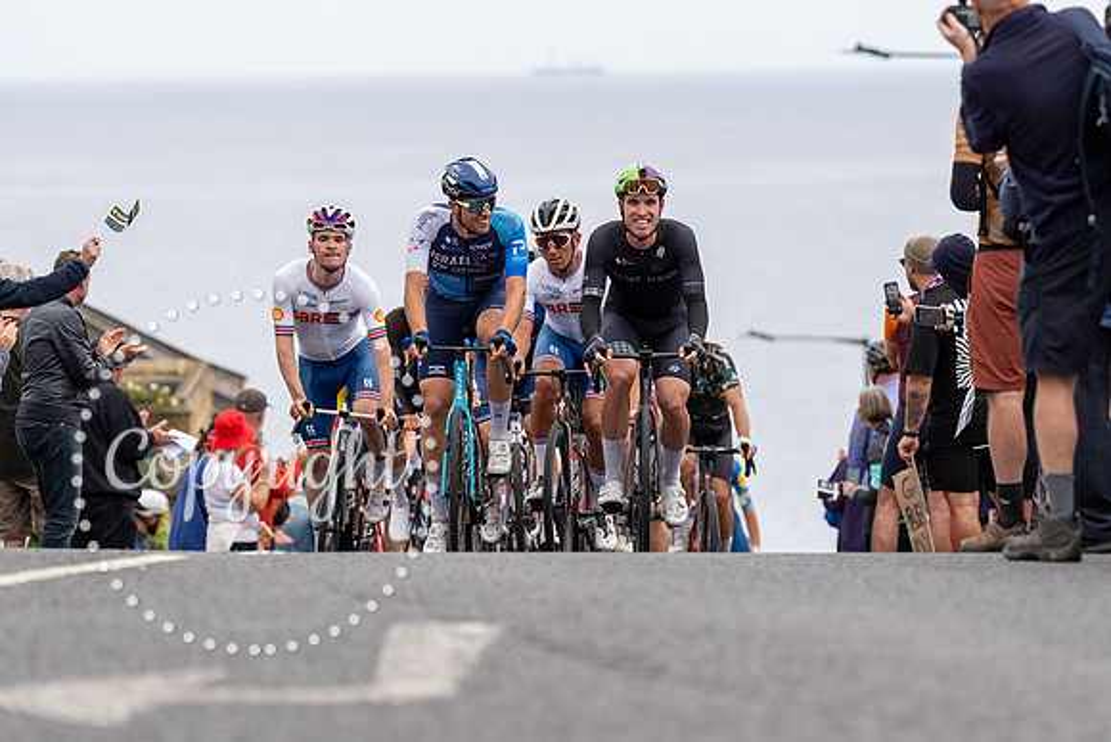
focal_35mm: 242
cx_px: 702
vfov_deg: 5.7
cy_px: 242
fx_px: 7472
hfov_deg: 8.5
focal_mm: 168
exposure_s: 1/1000
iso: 320
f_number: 3.5
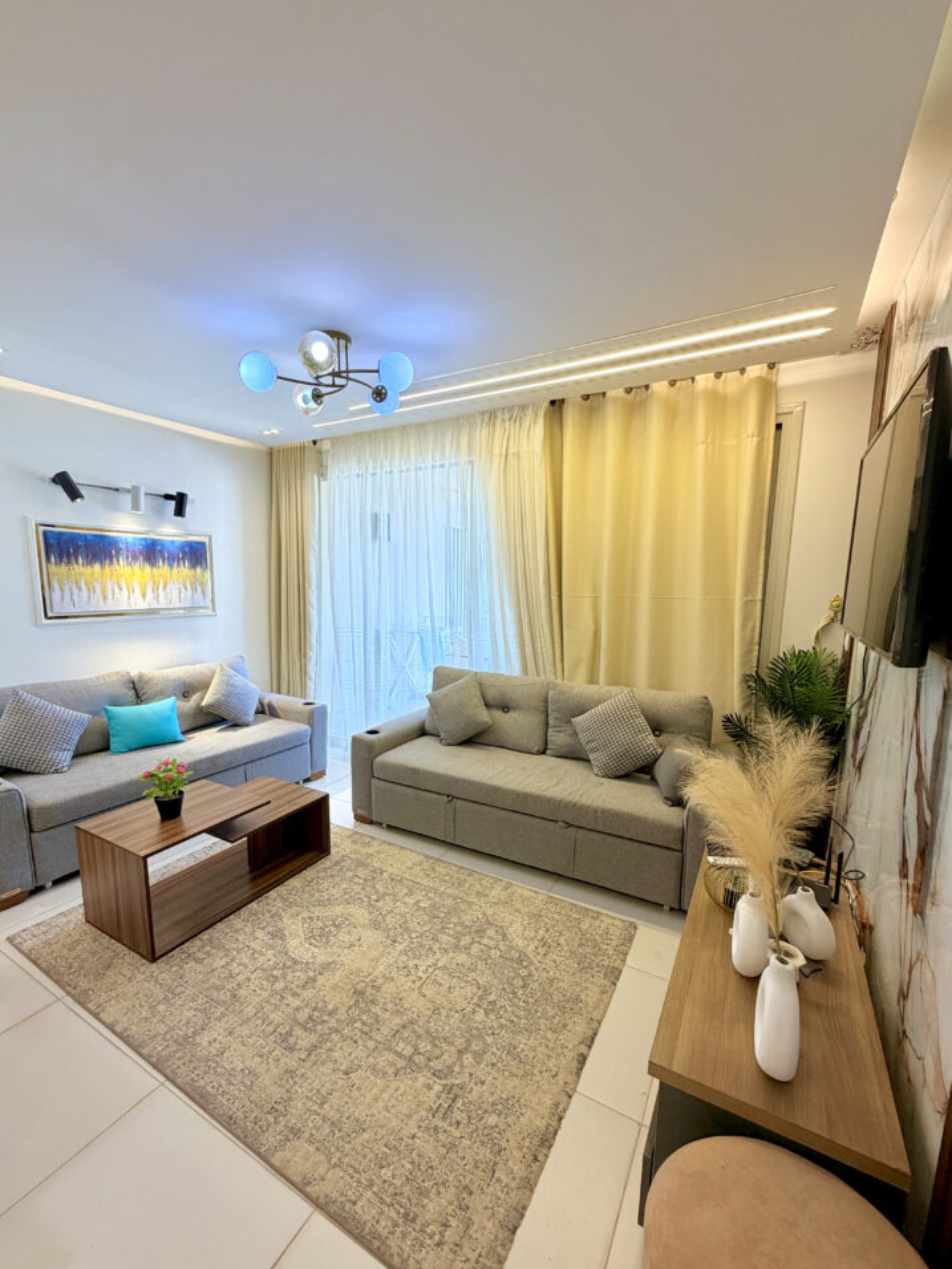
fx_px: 550
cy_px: 669
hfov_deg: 81.7
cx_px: 446
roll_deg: -0.4
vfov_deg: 98.1
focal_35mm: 15
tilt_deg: -7.9
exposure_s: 1/100
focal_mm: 2.22
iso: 80
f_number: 2.2
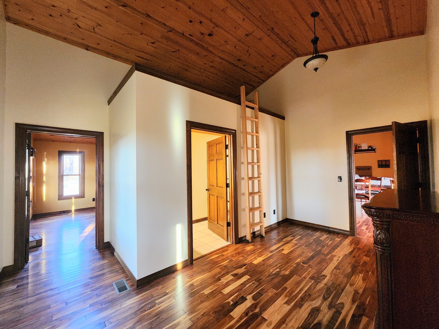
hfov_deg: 106.2
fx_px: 165
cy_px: 164
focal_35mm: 13
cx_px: 220
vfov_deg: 89.9
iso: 500
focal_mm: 2.2
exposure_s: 1/30
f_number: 2.2
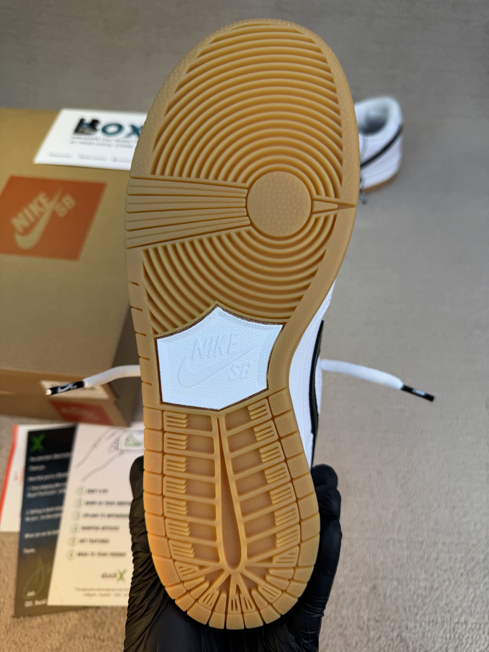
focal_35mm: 24
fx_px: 452
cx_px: 244
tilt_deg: -57.1
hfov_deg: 56.8
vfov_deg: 71.6
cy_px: 326
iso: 80
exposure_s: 1/1193
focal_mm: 6.76
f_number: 1.78
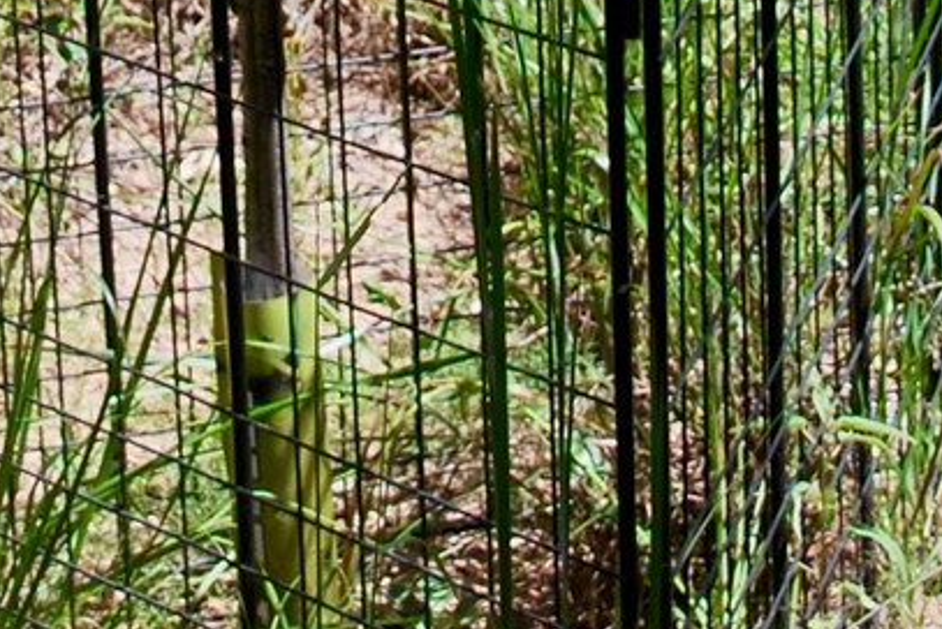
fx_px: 6066
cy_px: -689
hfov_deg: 8.9
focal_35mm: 232
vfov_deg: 5.8
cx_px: 374
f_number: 7.1
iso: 100
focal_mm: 29
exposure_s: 1/200
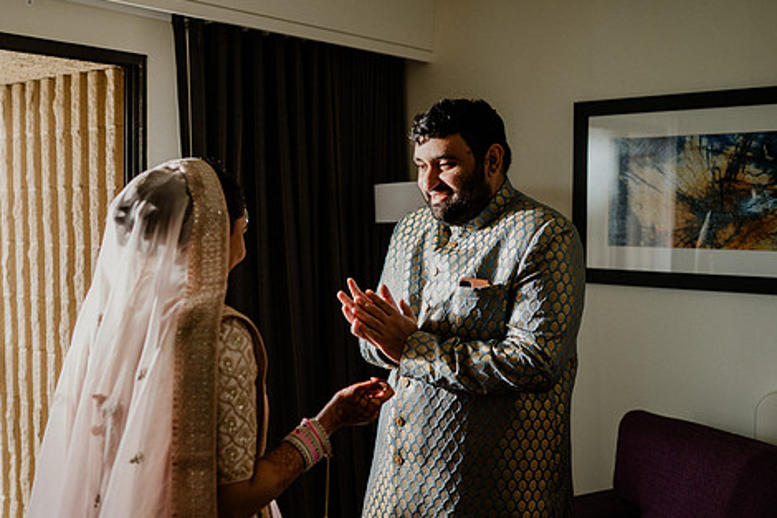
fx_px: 971
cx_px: 334
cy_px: 265
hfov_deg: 43.5
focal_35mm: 45
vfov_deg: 29.8
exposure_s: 1/100
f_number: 2
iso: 640
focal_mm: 35
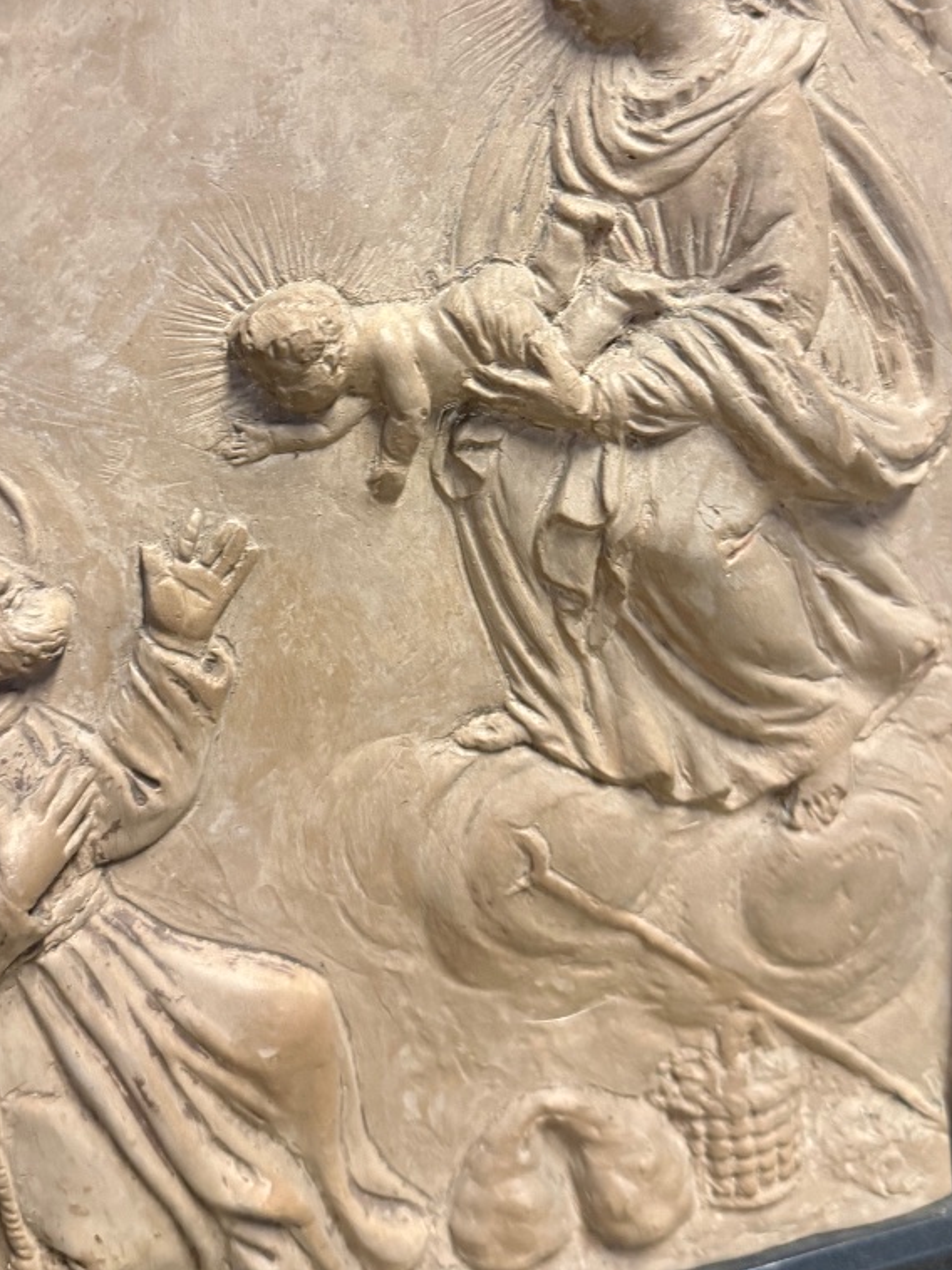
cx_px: 444
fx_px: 1394
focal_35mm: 38
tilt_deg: -37.3
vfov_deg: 48.6
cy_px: 481
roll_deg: -4.6
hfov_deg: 37.7
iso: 400
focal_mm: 6.76
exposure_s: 1/50
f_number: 1.78
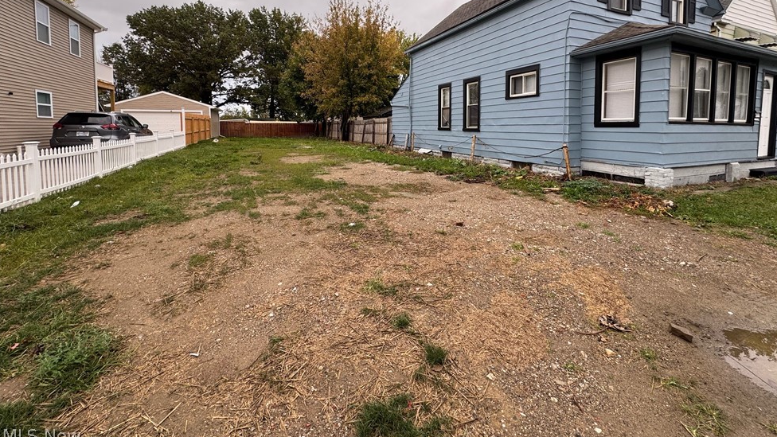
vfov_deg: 65.2
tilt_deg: -4.5
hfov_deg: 99.3
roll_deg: -0.9
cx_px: 406
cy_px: 143
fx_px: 330
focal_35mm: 16
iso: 40
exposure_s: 1/175
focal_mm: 2.22
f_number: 2.2
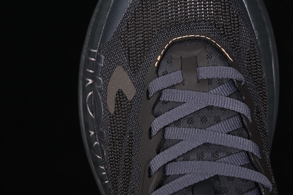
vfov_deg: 12.5
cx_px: 180
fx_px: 887
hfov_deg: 18.7
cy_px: 68
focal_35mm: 109
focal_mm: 50
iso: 160
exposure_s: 1/60
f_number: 6.3
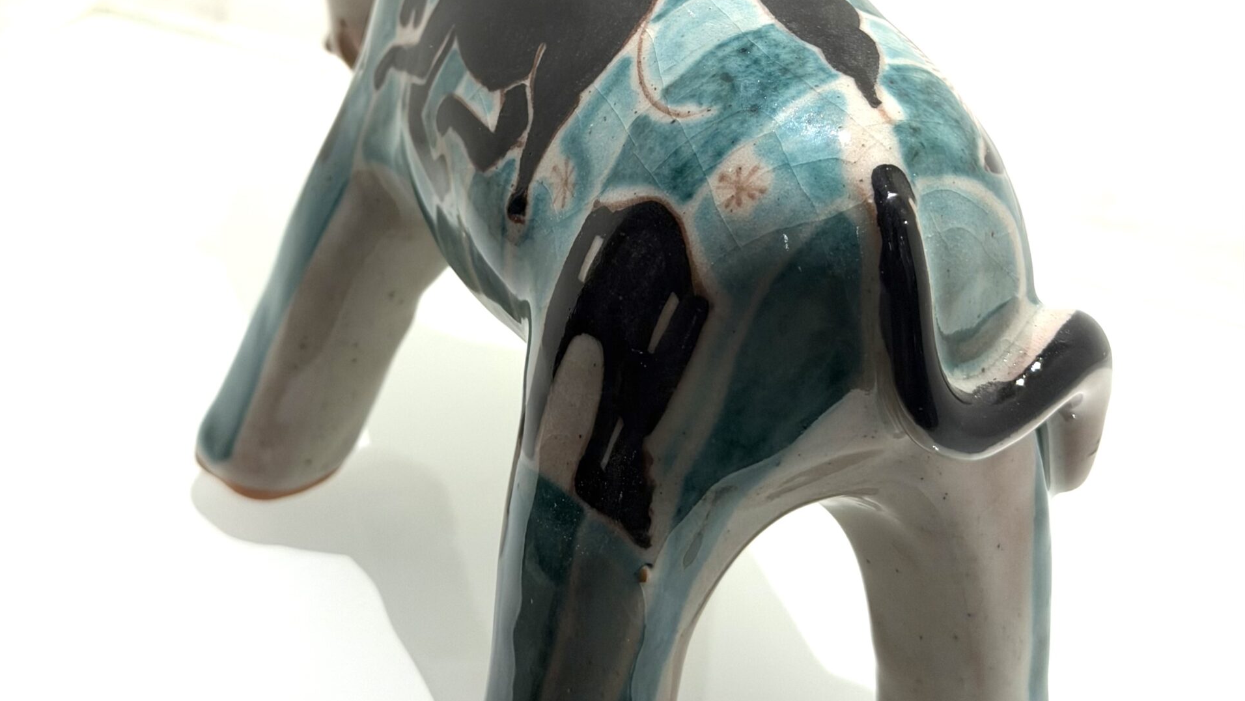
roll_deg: -6.2
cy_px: 69
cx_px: 622
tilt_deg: -23.2
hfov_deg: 30.1
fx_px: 2311
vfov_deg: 17.0
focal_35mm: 70
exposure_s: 1/97
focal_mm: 6.76
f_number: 1.78
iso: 64
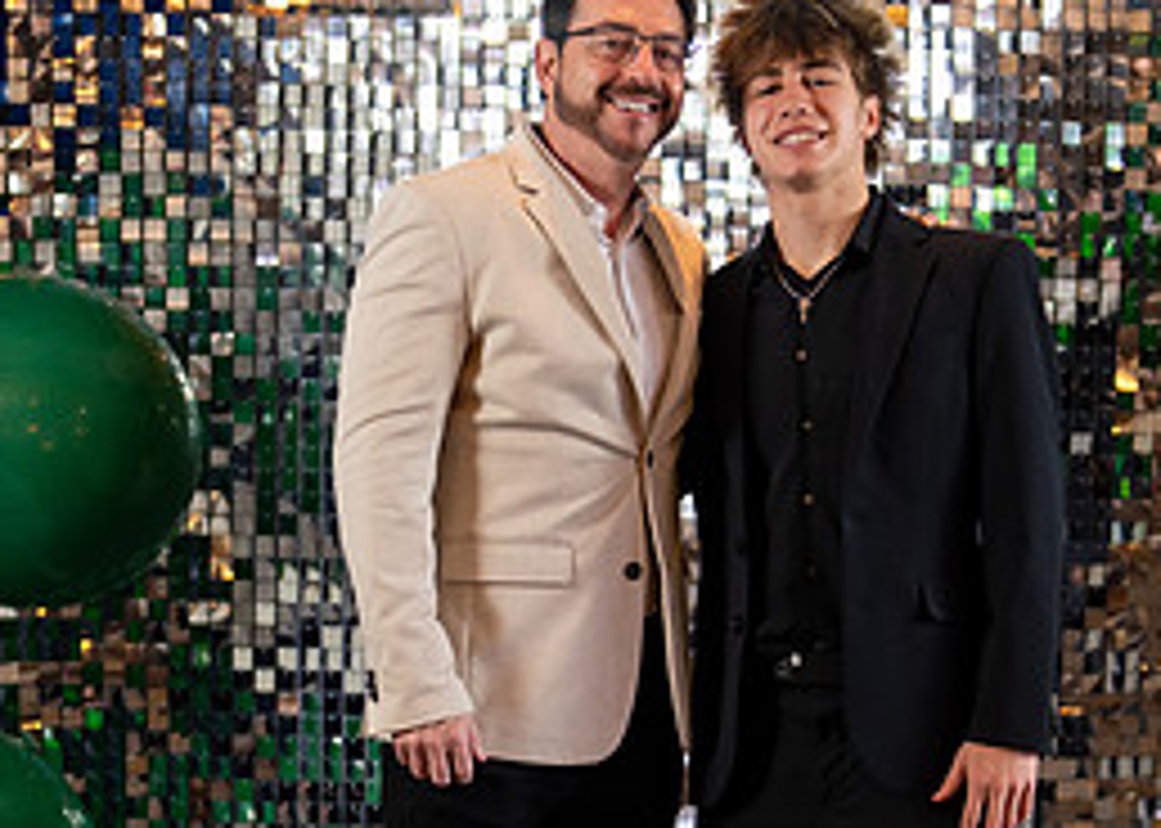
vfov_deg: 12.1
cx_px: 716
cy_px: 652
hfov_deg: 17.0
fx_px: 3889
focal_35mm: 118
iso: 800
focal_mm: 50
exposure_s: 1/320
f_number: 1.2
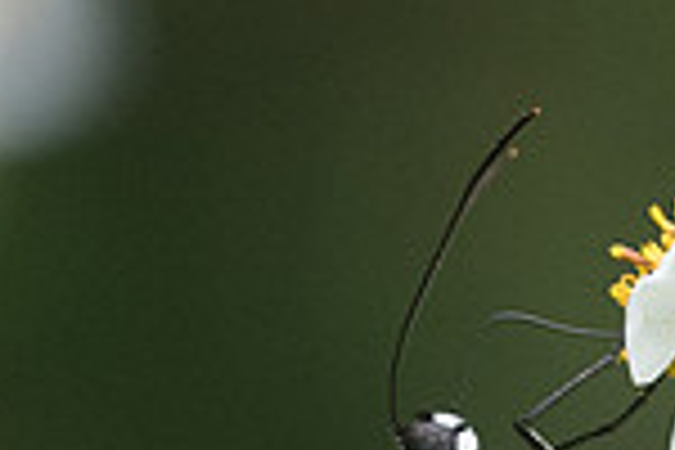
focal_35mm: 1694
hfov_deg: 1.2
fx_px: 31760
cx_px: 627
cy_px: 946
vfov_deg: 0.8
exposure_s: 1/640
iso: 800
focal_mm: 150
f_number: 6.3
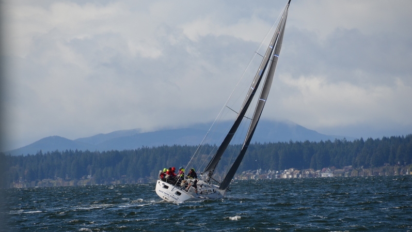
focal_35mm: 346
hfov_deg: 6.2
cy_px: 118
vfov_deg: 3.5
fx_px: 3780
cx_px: 206
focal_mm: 220
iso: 200
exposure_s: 1/1000
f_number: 8
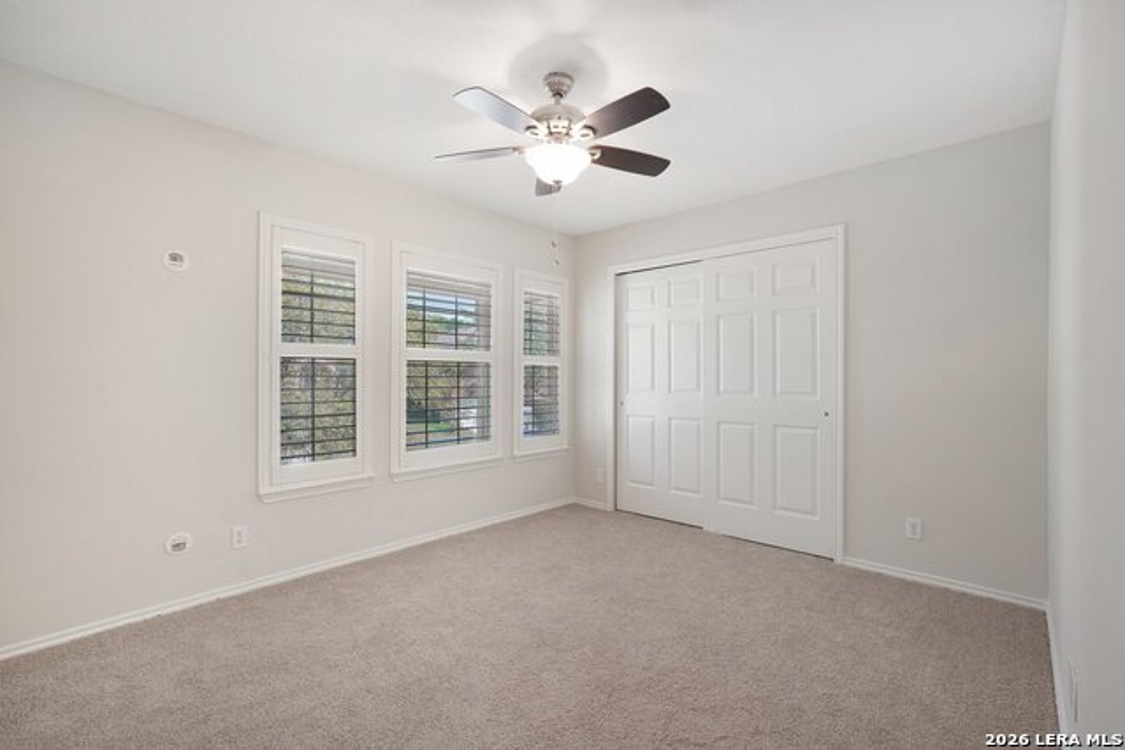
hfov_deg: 96.7
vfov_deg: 73.8
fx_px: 500
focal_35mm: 16
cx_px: 562
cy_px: 375
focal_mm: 16
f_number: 8
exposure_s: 1/10
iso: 400
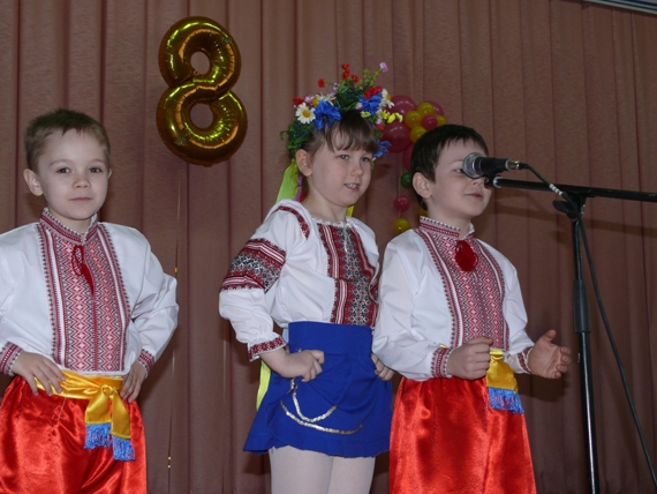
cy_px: 245
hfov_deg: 32.2
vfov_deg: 24.4
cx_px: 315
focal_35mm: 60
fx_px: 1139
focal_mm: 12
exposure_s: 1/30
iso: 100
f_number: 3.2
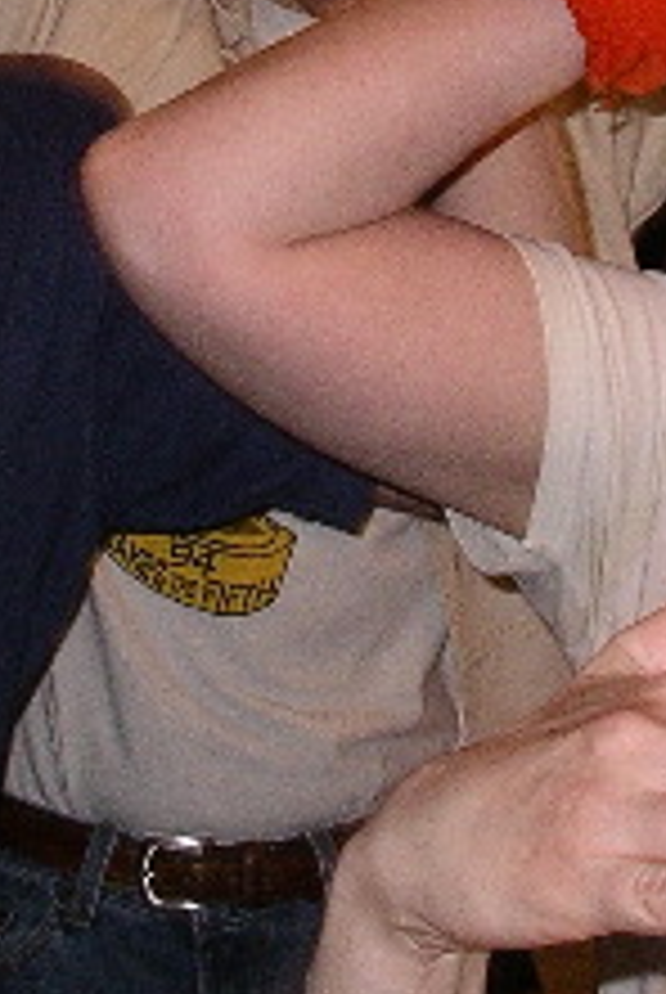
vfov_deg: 14.4
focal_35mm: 139
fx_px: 3845
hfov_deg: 9.9
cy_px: -54
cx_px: 477
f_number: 2.8
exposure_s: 1/40
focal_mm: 7.8
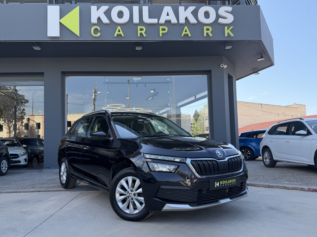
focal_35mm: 27
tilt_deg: +4.3
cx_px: 155
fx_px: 247
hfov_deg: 65.3
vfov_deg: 51.3
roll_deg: +2.6
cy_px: 129
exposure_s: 1/1211
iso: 100
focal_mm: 6.76
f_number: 1.78
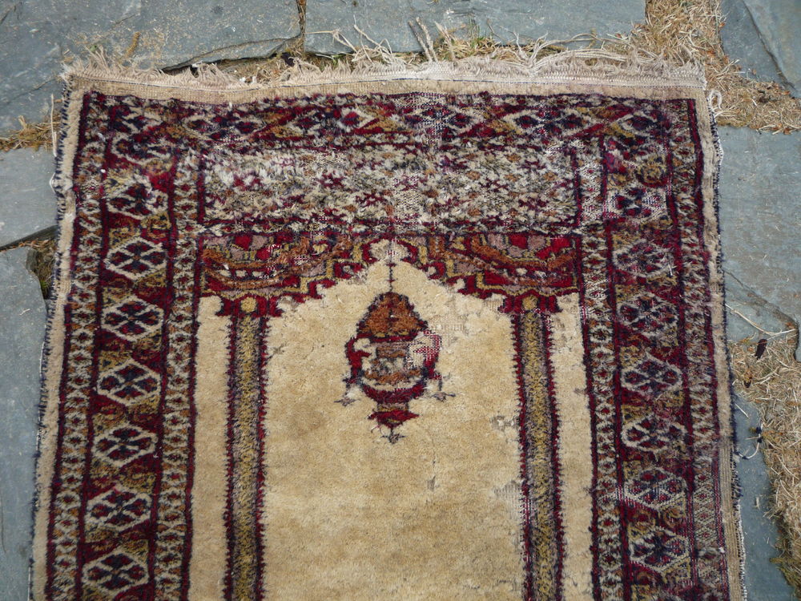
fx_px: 694
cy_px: 300
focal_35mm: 30
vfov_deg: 46.8
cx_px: 400
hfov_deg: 60.0
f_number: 4
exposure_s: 1/200
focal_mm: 5.2
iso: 100
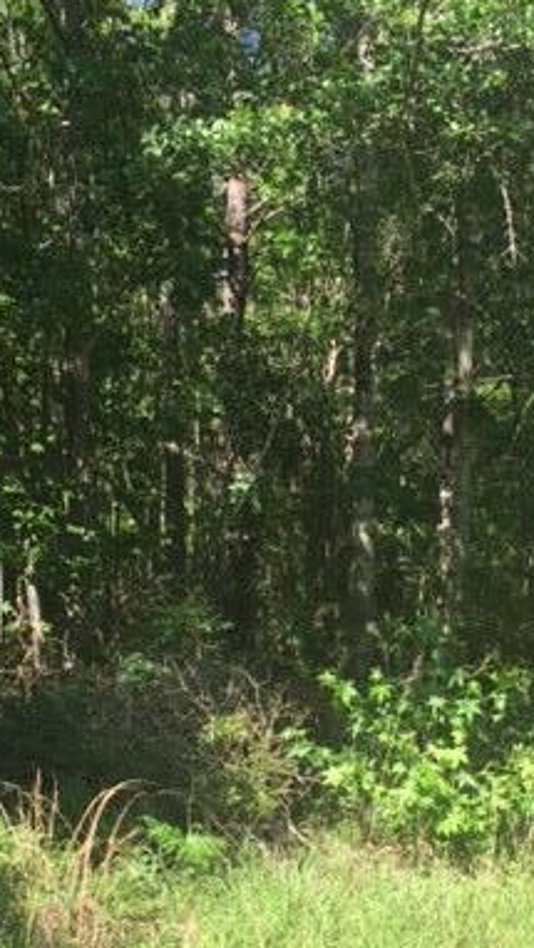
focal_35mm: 53
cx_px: 241
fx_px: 1334
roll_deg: +0.0
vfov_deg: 38.6
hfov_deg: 22.6
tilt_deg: +0.1
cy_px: 655
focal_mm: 4.15
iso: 32
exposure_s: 1/573
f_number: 2.2
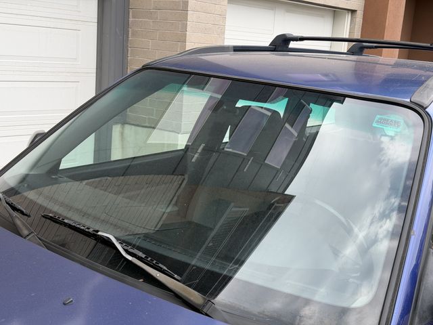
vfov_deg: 30.3
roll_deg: -3.9
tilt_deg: -9.2
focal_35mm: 48
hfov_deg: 39.7
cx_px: 216
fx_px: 600
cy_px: 162
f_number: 1.78
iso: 64
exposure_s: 1/895
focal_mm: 6.76
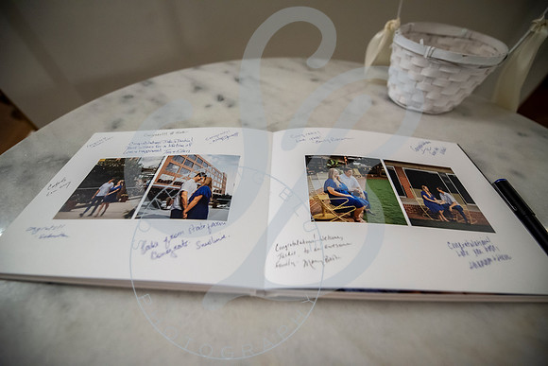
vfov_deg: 81.2
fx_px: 213
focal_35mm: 14
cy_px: 183
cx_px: 274
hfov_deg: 104.2
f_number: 2.8
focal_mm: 14
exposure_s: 1/200
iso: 2000
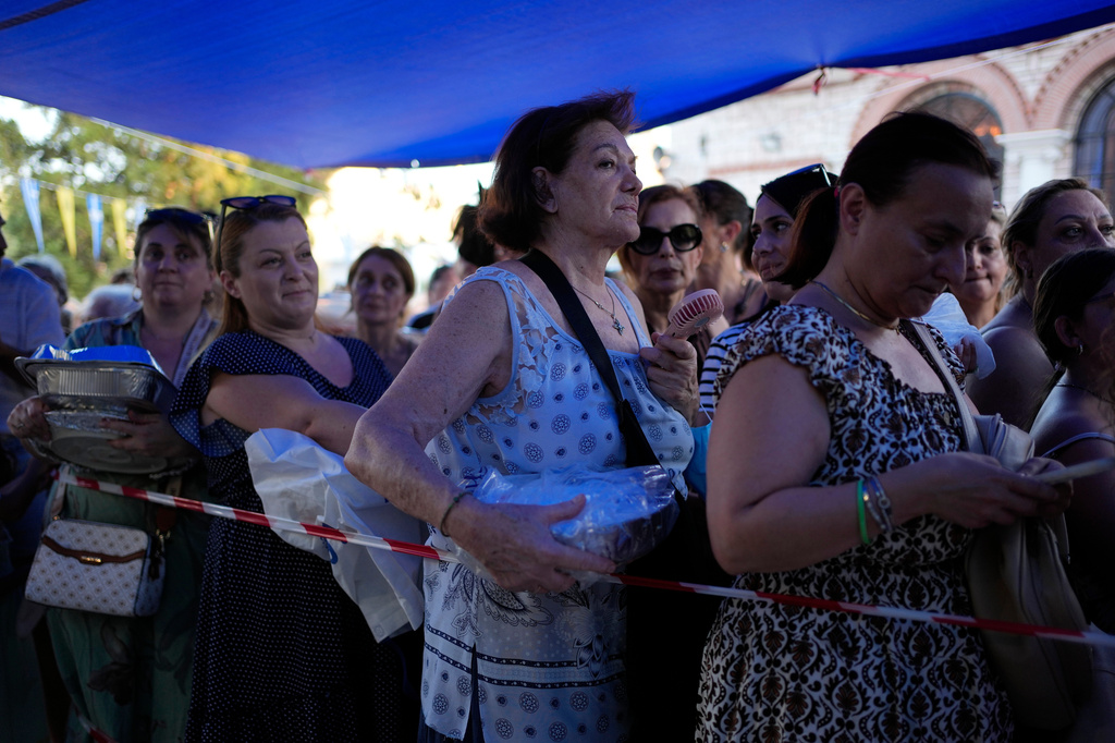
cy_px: 372
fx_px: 1084
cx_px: 558
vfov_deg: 37.8
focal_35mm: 35
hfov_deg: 54.4
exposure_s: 1/400
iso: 320
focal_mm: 35
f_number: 1.8
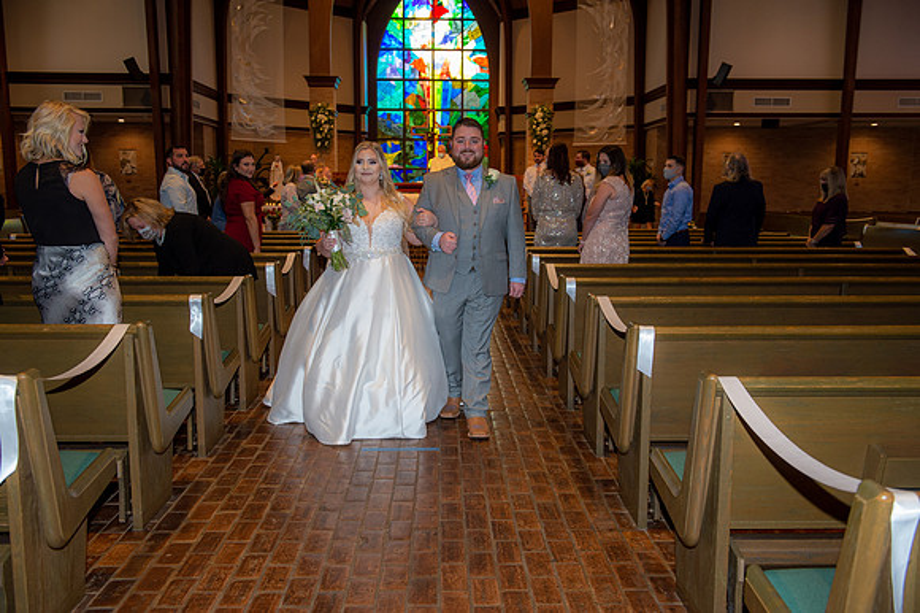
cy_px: 306
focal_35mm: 34
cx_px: 460
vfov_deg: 38.8
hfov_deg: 55.8
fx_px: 868
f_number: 5
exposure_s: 1/125
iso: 1250
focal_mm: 34
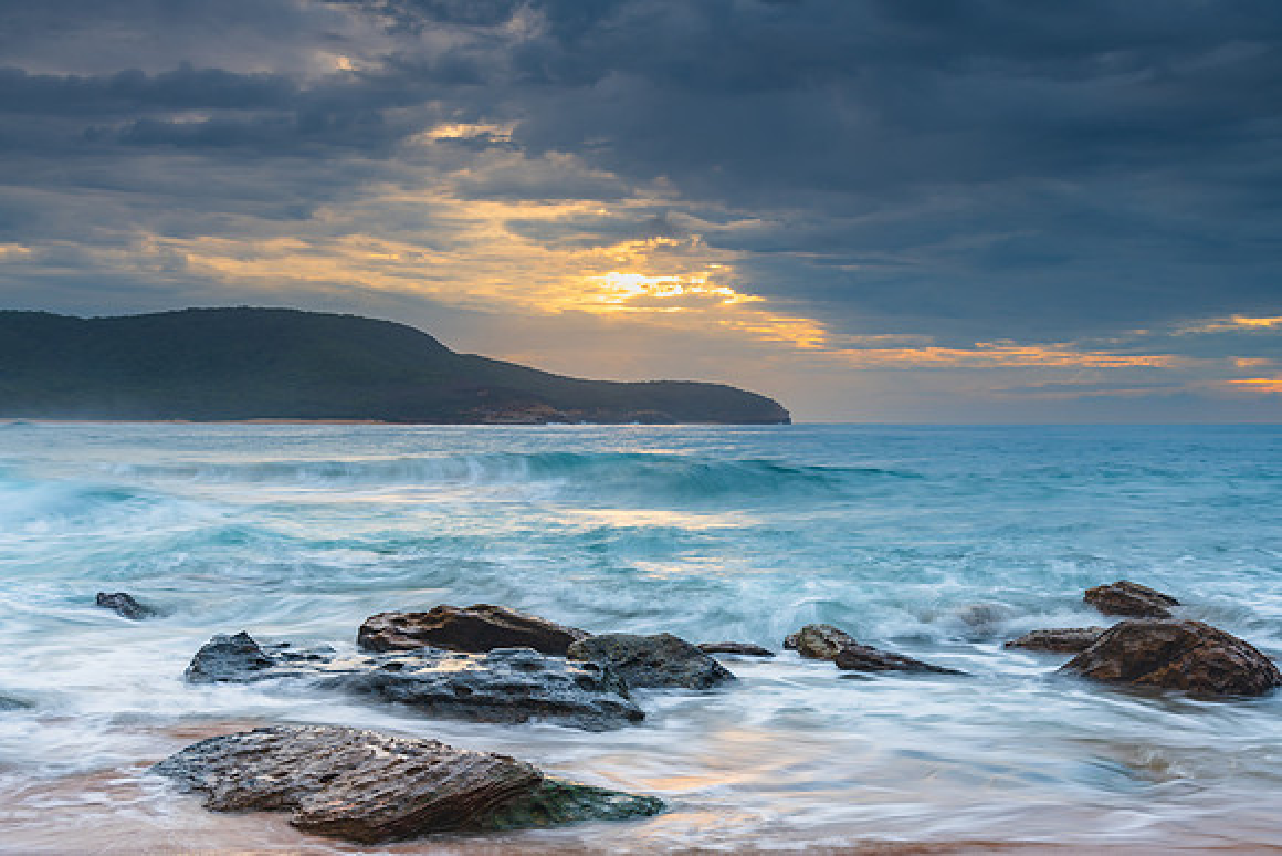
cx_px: 641
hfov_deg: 40.6
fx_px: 1735
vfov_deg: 27.7
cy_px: 428
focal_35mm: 49
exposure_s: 1/2.5
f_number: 9
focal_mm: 48
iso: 80
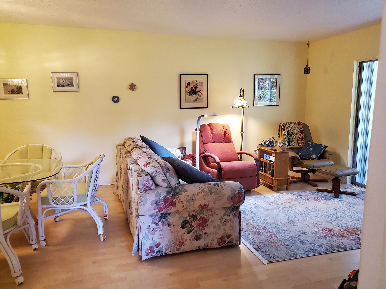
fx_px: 290
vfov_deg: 53.1
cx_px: 193
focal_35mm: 26
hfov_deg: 67.3
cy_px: 144
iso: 500
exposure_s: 1/40
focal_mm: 4.3
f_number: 2.4
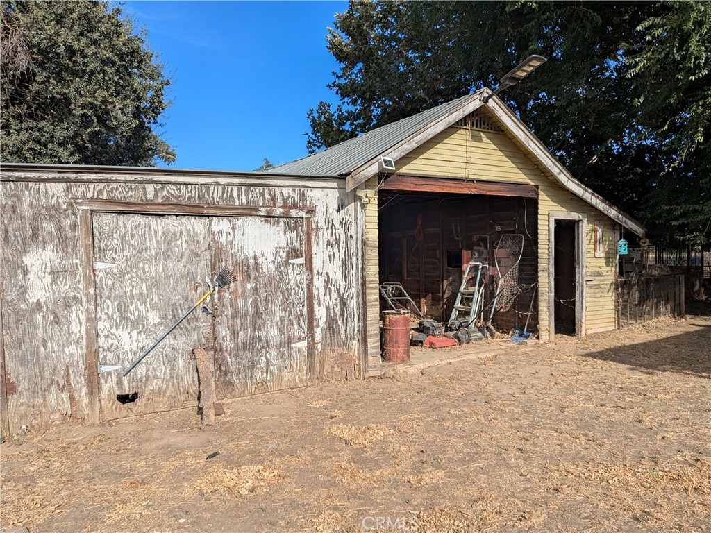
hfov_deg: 71.6
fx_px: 493
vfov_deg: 56.8
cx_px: 356
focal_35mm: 24
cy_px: 266
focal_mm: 4.53
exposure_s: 1/2179
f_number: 1.7
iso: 45
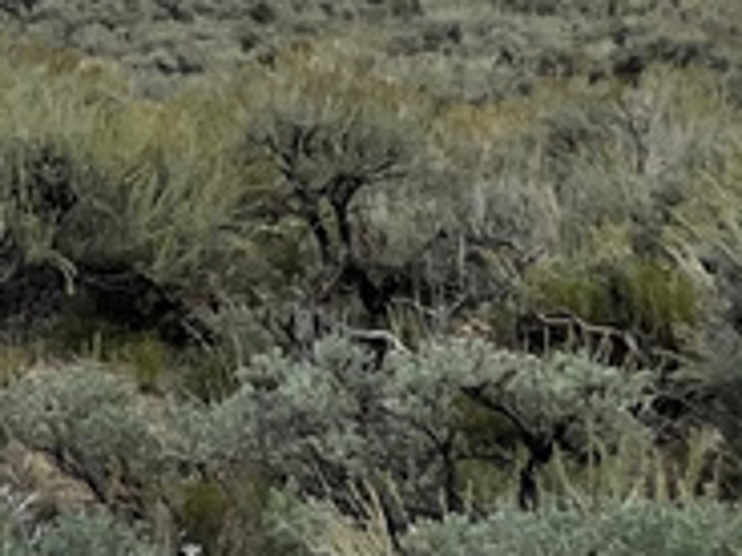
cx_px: -750
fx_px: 3108
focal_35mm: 145
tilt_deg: -4.2
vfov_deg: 9.6
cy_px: -500
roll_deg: +1.0
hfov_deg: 12.1
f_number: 1.6
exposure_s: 1/4132
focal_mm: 4.2
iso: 32
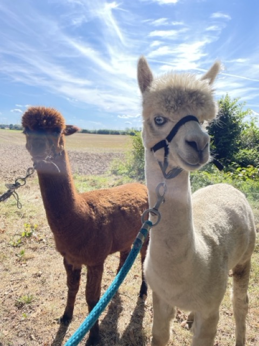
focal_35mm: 26
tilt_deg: -9.3
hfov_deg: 53.1
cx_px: 130
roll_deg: -2.8
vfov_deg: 67.3
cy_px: 173
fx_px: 259
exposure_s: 1/1072
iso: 32
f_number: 1.6
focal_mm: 4.2
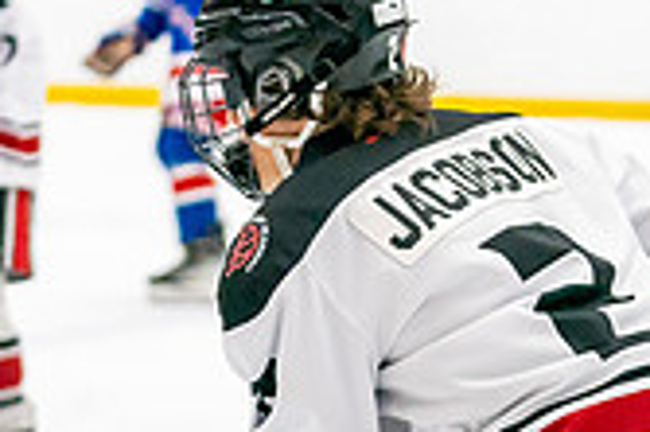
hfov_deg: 7.8
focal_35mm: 265
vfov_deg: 5.2
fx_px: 4780
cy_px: 518
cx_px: 359
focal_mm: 70
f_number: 2.8
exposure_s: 1/1250
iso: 3200
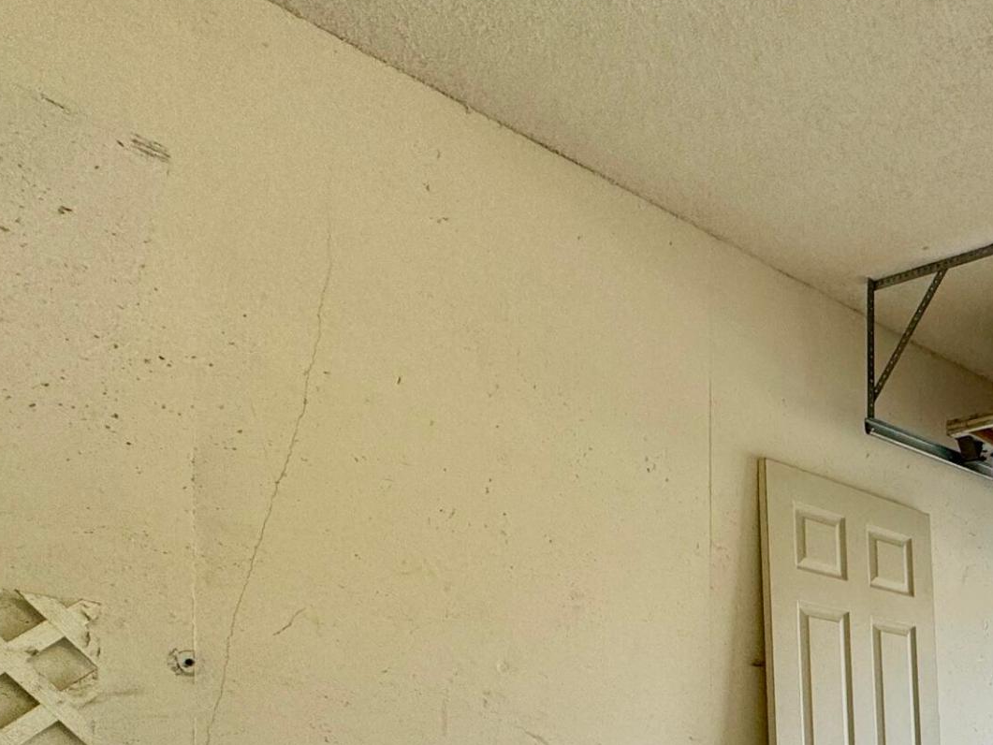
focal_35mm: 38
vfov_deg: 33.3
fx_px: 1090
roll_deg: -0.8
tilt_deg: -0.1
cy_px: 802
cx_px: 1051
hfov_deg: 40.9
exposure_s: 1/327
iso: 40
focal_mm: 2.22
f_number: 2.2
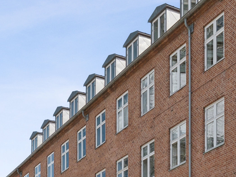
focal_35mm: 75
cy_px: 157
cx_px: 131
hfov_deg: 26.0
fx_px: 511
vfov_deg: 19.3
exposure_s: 1/1000
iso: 400
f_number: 10
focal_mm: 22
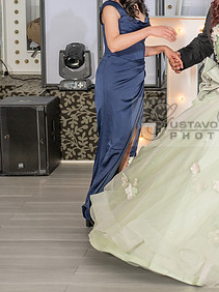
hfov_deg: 12.7
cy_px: 153
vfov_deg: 17.1
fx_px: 972
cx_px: 207
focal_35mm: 115
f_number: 3.5
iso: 500
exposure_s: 1/160
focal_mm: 50
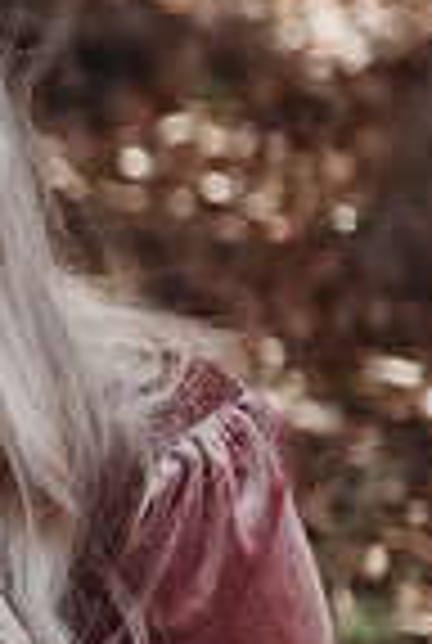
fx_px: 4783
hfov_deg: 4.9
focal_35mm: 267
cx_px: -860
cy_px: 345
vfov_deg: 7.7
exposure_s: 1/250
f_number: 2.8
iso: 100
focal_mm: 66
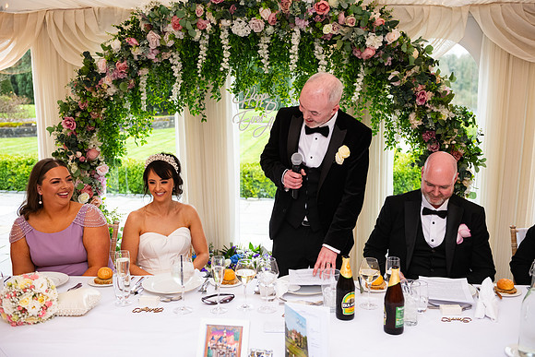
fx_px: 565
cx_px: 268
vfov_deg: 35.1
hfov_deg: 50.7
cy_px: 178
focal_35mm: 38
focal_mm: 38
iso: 1000
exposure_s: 1/160
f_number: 3.5
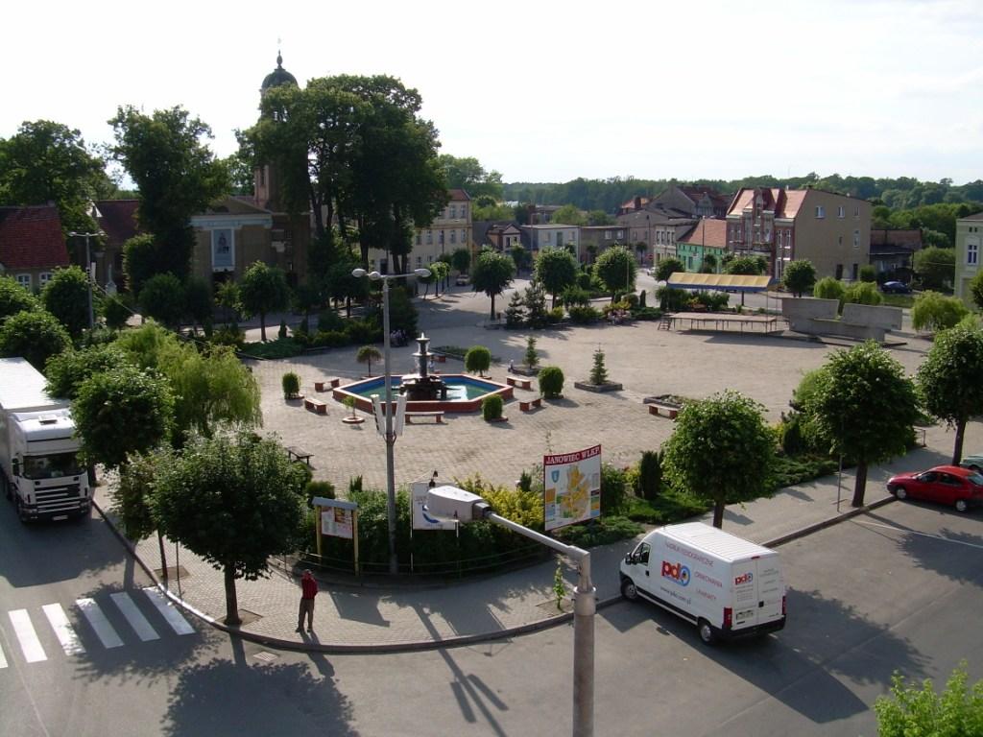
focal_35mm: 38
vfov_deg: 37.7
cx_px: 492
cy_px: 368
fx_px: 1079
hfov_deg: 49.0
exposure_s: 1/458
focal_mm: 6.3
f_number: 4.6
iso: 50
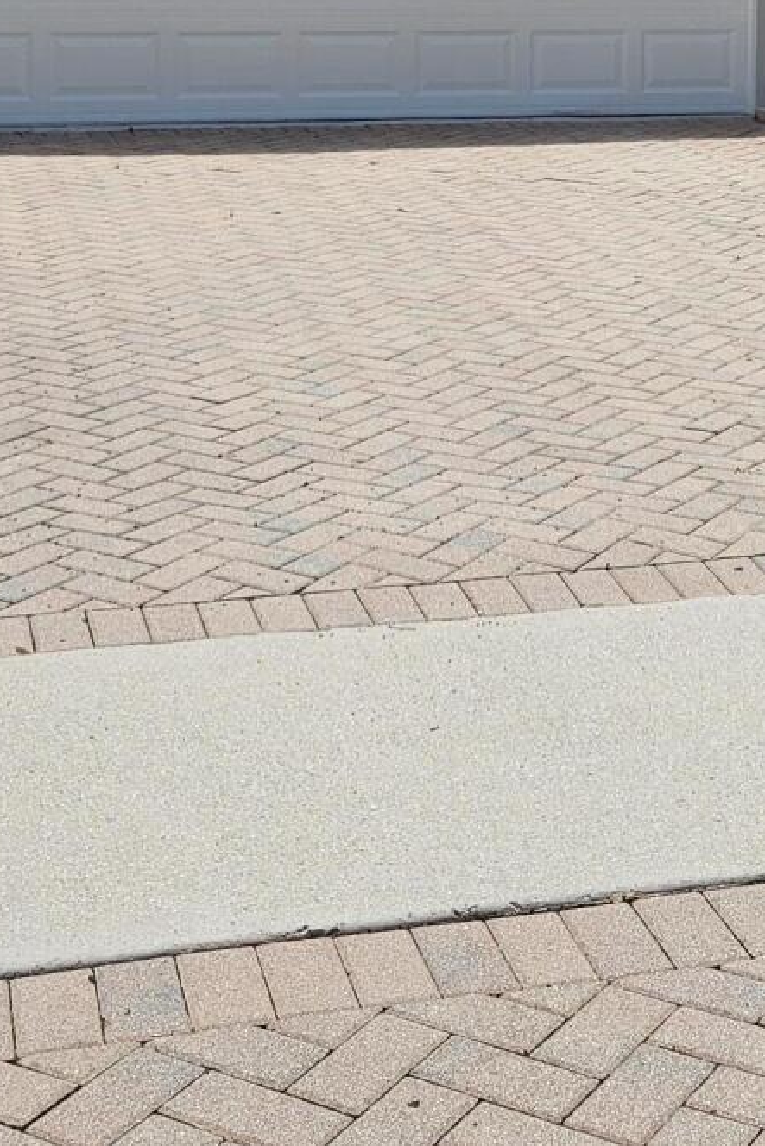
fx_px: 2294
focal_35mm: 72
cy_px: -48
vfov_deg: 26.3
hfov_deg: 18.8
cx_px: 613
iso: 25
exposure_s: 1/3390
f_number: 1.8
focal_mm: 5.4
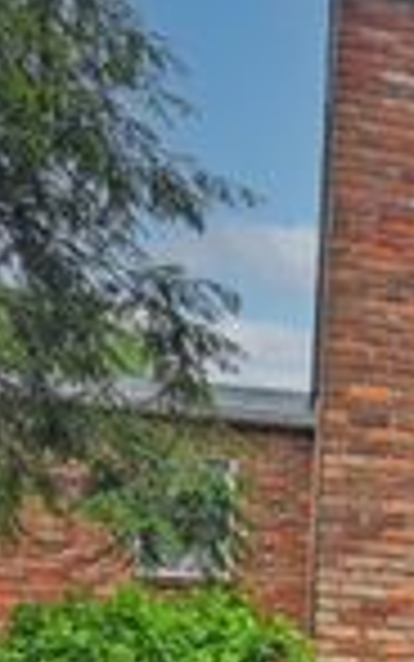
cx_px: 792
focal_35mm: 68
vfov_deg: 28.7
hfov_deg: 15.8
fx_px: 1222
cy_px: 633
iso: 100
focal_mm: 19.5
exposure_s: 1/320
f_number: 6.3
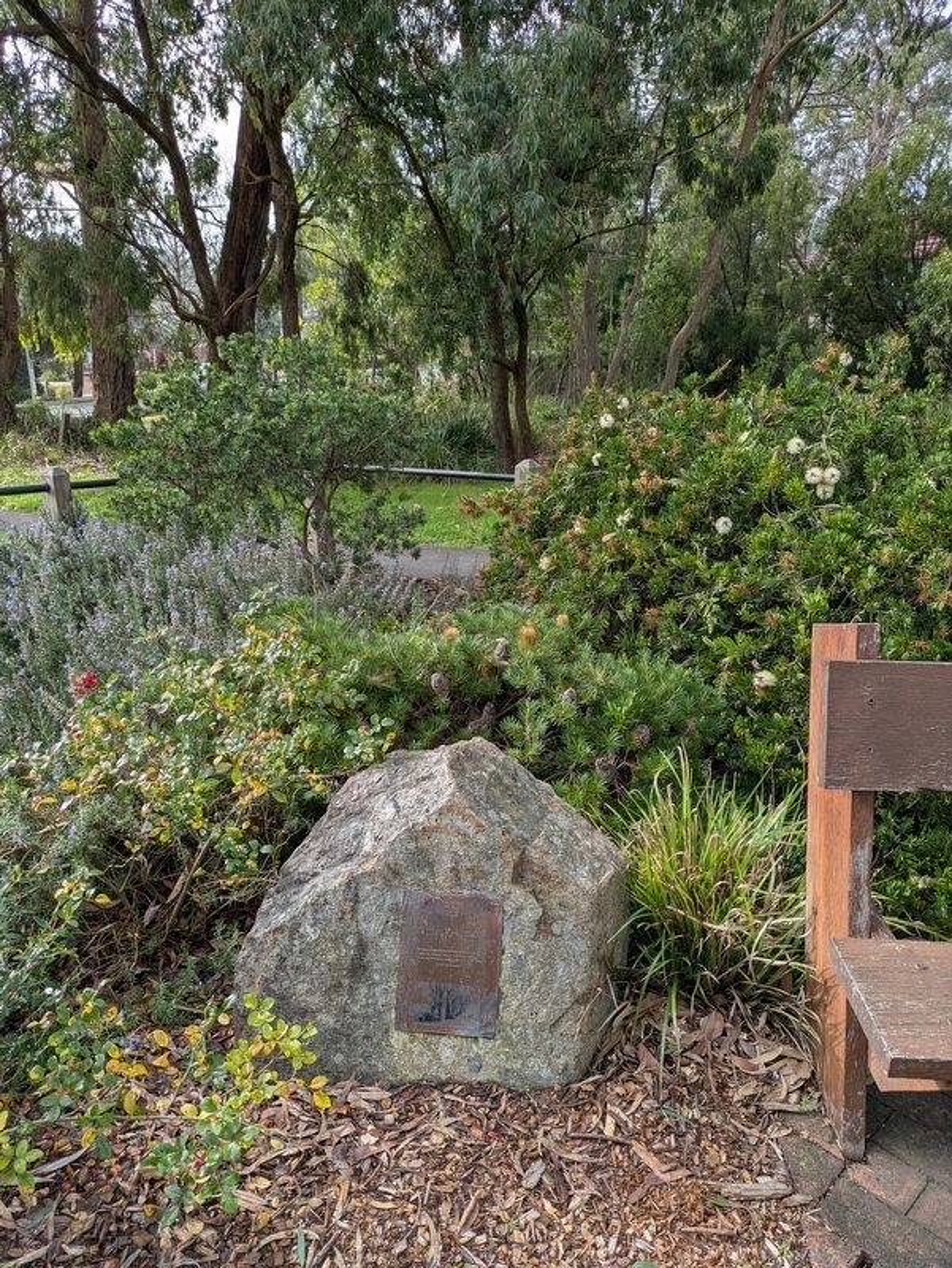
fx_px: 916
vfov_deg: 69.4
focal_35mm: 25
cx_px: 476
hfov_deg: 54.9
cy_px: 634
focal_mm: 5.43
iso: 45
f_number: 1.89
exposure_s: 1/404
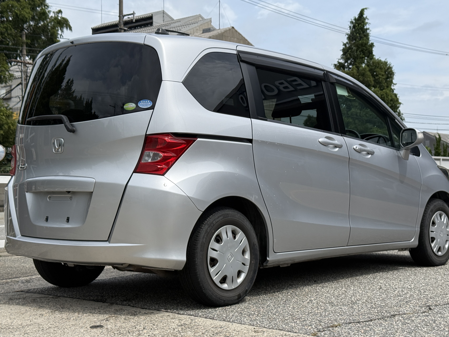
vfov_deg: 25.7
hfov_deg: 33.8
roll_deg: +0.3
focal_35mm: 57
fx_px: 739
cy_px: 167
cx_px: 232
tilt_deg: +1.3
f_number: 1.78
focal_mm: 6.76
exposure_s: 1/5587
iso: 64
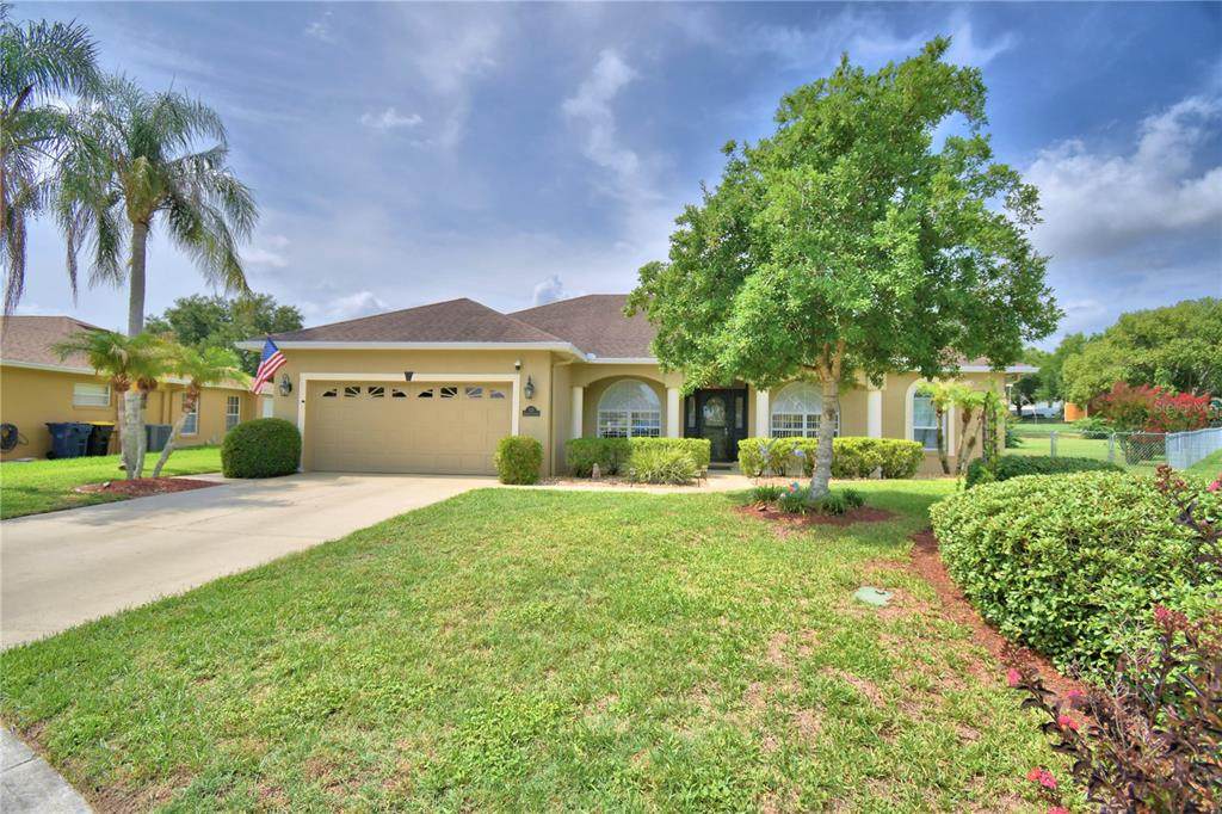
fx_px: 509
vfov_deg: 77.3
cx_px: 611
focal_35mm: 15
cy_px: 407
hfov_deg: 100.4
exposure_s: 1/1600
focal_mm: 10
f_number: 4.5
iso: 100
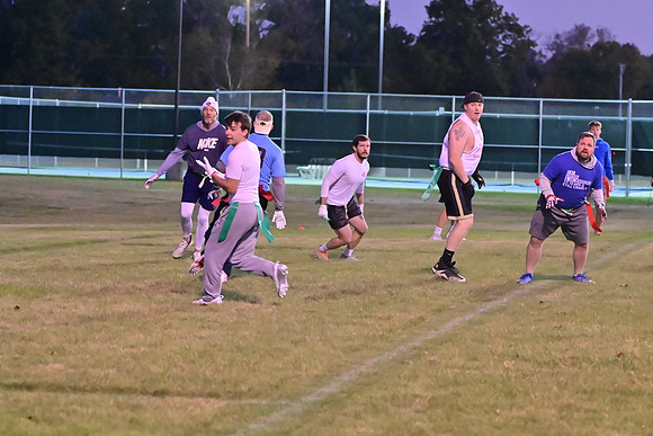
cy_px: 218
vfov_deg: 9.2
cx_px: 326
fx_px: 2721
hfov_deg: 13.7
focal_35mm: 150
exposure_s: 1/400
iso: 6400
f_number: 4
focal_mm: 100
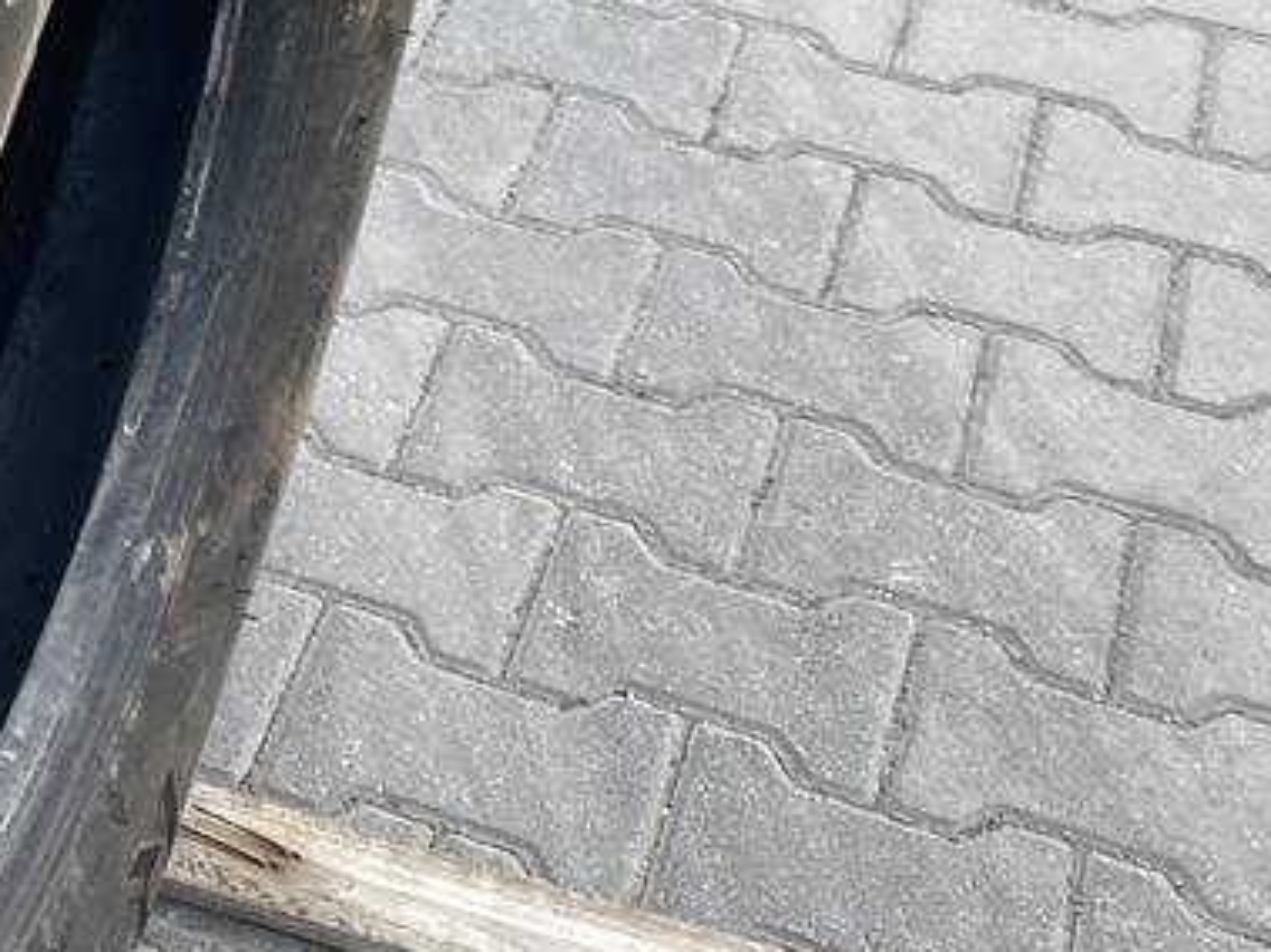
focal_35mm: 83
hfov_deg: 21.5
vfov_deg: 17.5
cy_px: 122
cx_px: -347
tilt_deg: -38.3
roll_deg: +3.6
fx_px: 3047
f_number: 1.8
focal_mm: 4.25
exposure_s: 1/927
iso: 32
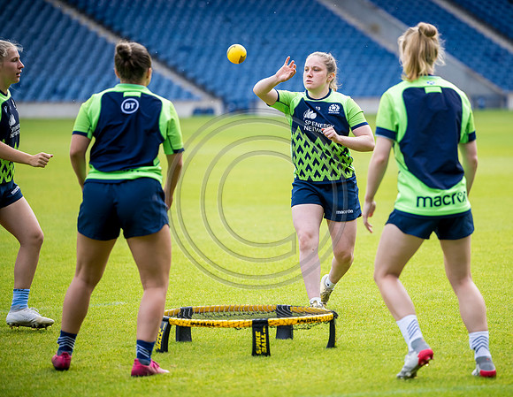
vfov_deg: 7.8
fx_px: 2896
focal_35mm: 193
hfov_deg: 10.1
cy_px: 198
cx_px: 298
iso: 800
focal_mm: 175
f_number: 3.2
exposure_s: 1/1000
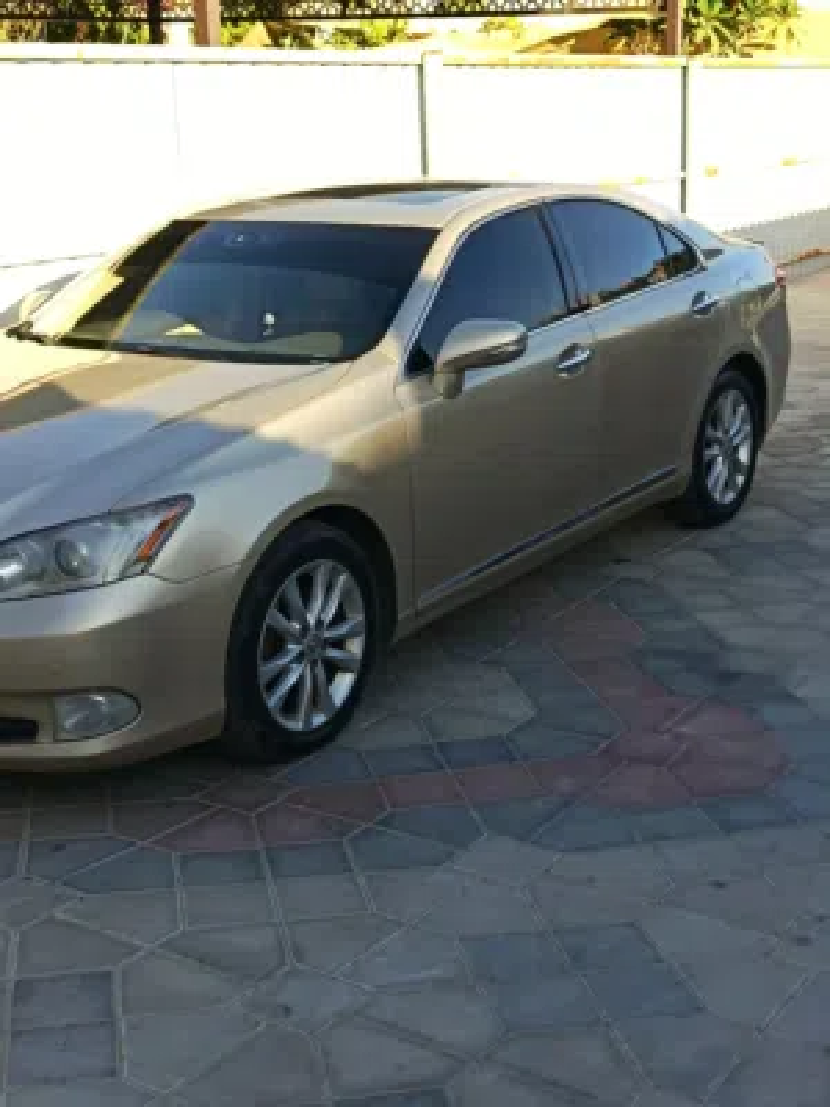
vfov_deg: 39.7
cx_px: 415
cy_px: 554
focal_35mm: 48
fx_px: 1535
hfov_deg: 30.3
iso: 100
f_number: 1.75
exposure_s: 1/222
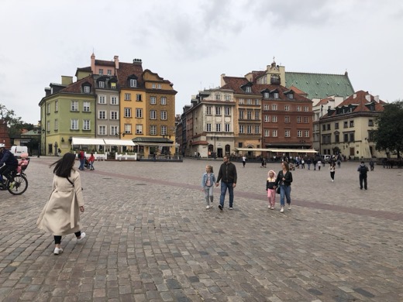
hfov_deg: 63.4
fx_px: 326
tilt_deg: +2.1
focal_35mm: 28
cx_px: 202
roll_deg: +1.6
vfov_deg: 49.7
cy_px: 151
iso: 20
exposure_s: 1/1499
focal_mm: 4
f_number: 1.8
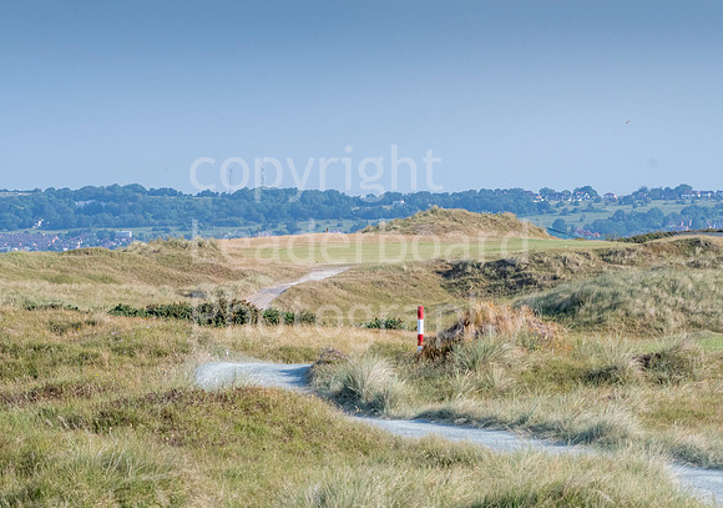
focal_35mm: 329
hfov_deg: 6.2
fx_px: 6715
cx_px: 403
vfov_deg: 4.3
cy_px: 239
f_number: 9
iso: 800
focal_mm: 200
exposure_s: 1/1250
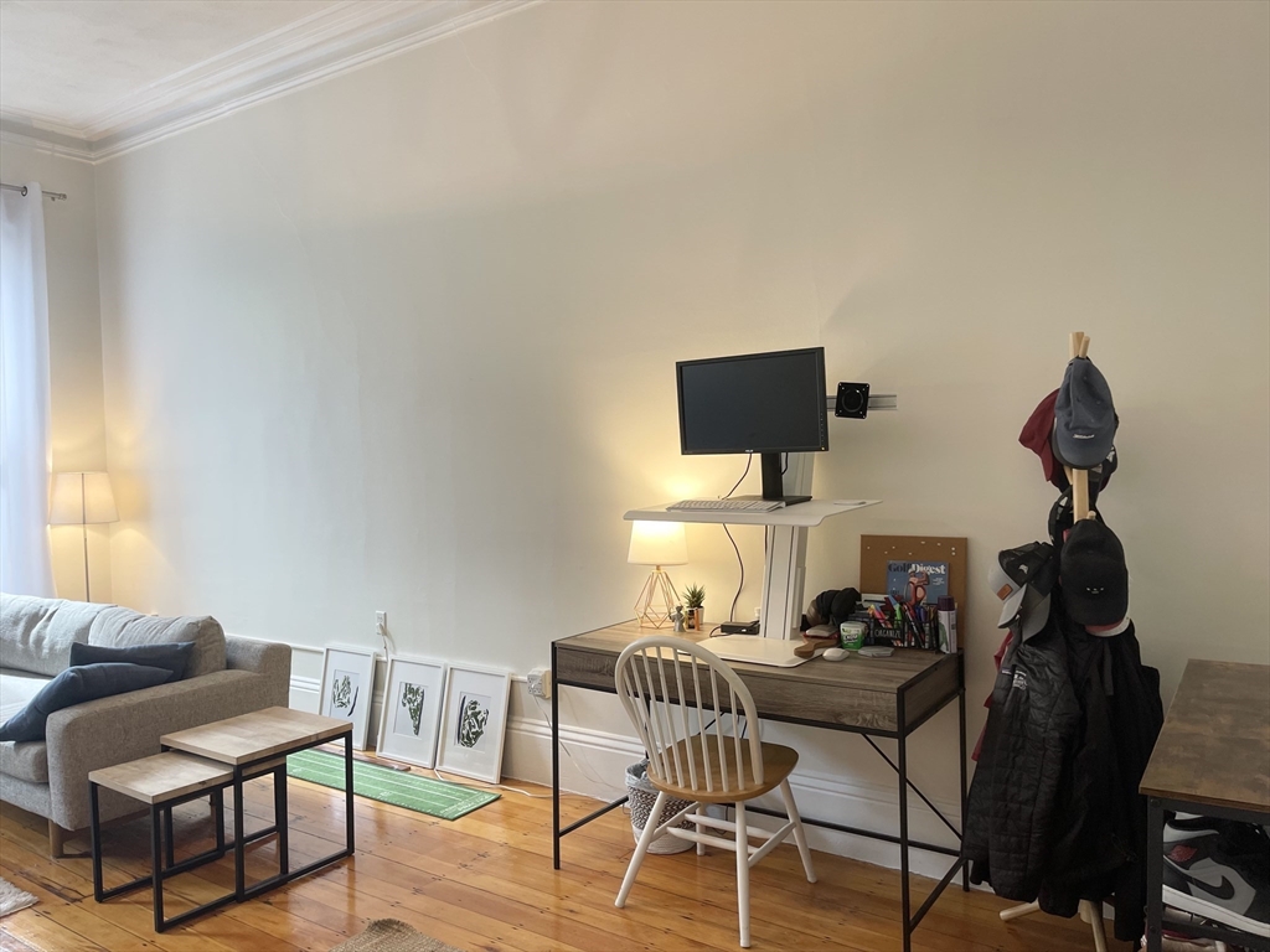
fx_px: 954
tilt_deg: -1.9
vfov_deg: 53.1
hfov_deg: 67.3
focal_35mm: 26
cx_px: 635
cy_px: 476
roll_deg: +1.2
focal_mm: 5.1
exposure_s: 1/60
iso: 64
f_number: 1.6
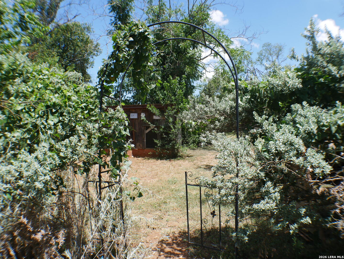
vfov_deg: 46.8
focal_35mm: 30
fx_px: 298
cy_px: 130
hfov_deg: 59.9
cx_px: 172
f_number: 6.3
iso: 200
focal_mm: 15
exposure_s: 1/320
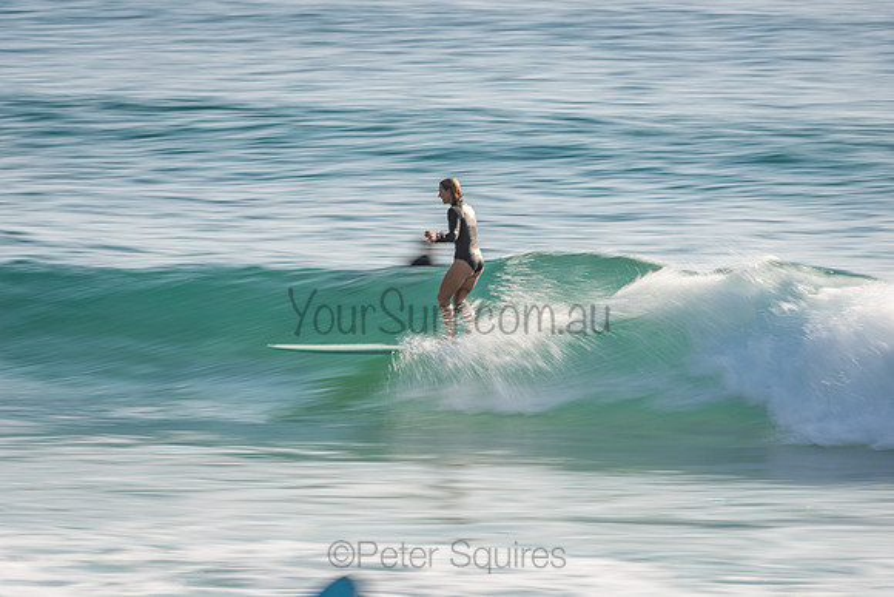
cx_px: 447
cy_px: 298
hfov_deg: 4.1
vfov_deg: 2.8
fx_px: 12419
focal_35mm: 500
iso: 31
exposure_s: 1/20
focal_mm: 500
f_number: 13
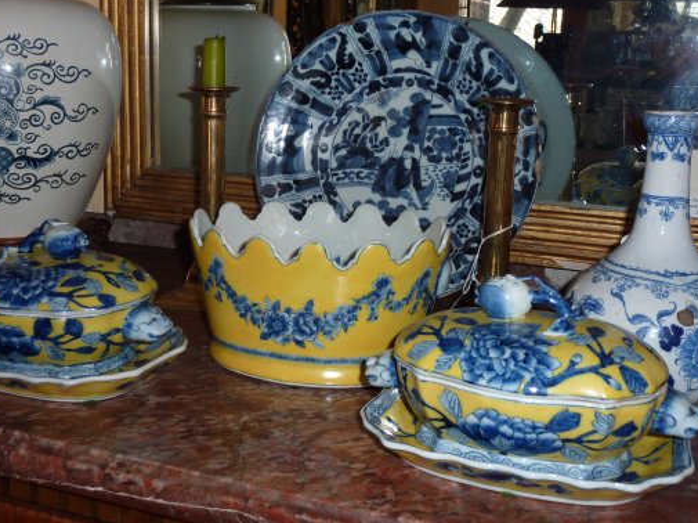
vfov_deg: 32.8
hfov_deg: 42.9
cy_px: 226
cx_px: 310
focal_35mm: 44
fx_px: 887
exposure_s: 1/30
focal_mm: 6.1
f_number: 3.6
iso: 100
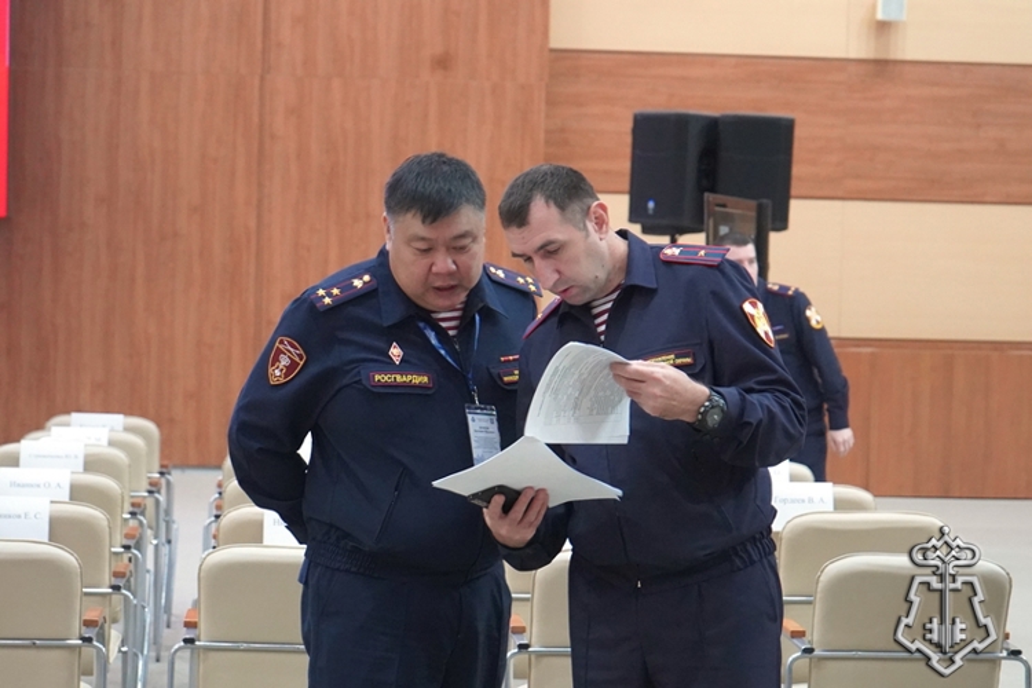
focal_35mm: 70
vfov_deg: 19.5
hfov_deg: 28.8
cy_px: 344
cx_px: 516
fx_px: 2007
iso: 8000
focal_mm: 70
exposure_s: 1/160
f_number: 5.6
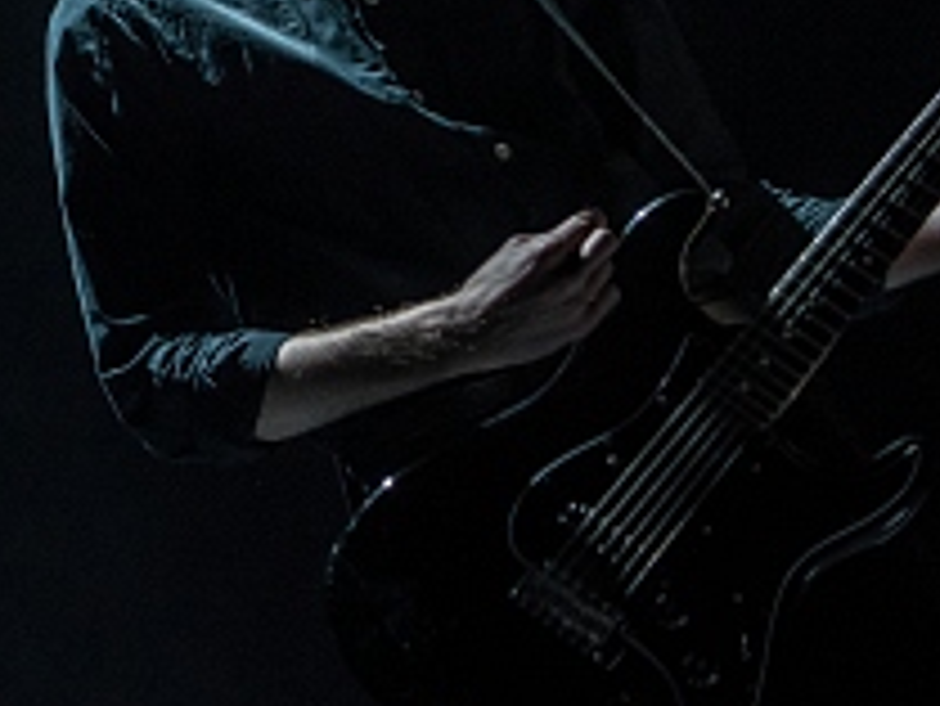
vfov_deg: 10.1
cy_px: -34
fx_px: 3967
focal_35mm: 146
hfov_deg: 13.1
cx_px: -202
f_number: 2.8
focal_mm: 44
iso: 1250
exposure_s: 1/100
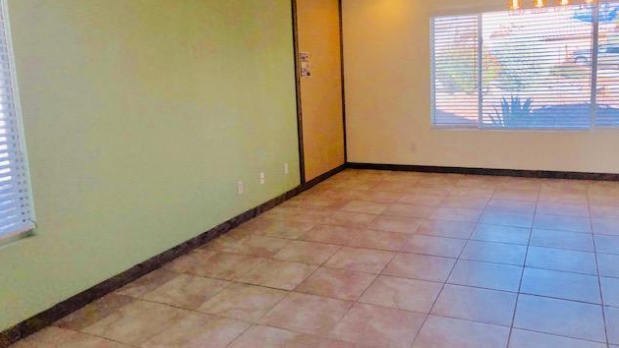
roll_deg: +3.0
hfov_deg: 62.6
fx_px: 509
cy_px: 145
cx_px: 312
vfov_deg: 37.6
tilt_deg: -8.4
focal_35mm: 31
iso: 20
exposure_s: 1/552
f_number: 1.8
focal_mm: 4
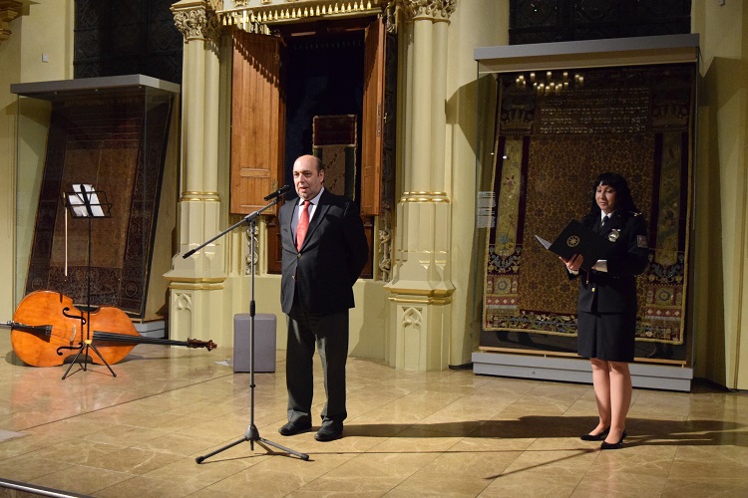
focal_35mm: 40
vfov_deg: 33.0
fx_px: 841
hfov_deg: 47.9
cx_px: 374
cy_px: 249
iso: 5000
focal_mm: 27
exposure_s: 1/60
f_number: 4
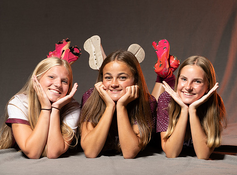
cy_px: 103
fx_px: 688
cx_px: 120
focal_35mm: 101
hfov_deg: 19.5
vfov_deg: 14.5
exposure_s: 1/200
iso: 80
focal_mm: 62
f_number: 9
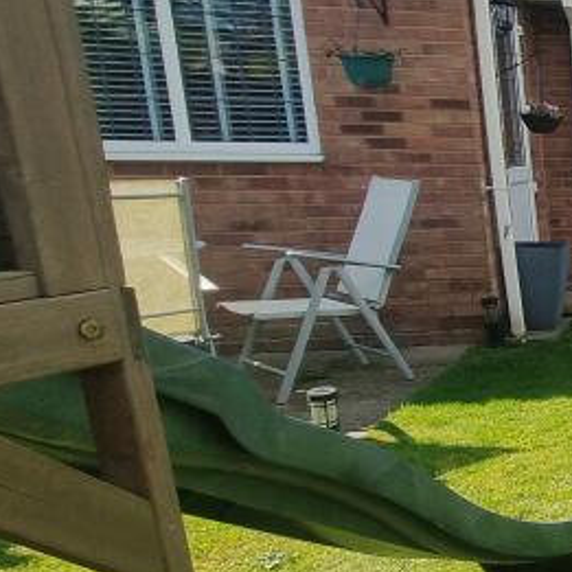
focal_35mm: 45
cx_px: 1078
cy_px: 311
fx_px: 841
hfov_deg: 21.0
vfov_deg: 37.5
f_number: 2.2
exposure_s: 1/972
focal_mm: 2.2
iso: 50
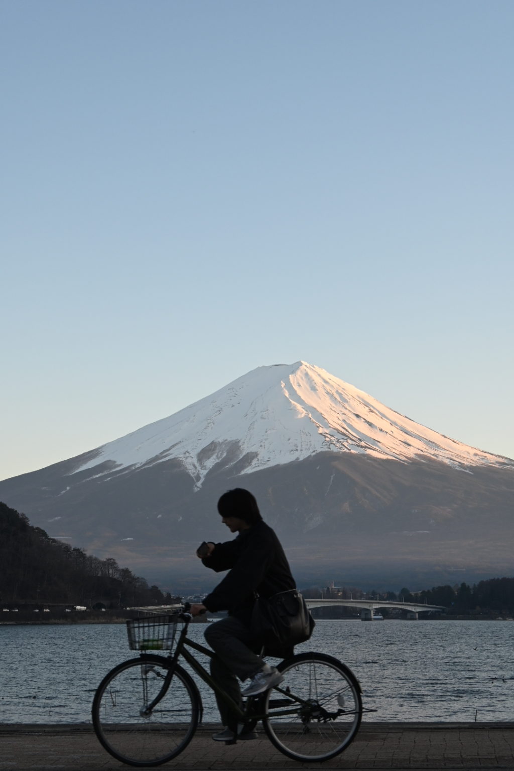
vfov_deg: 28.6
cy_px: 386
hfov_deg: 19.3
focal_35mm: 70
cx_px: 257
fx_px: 1510
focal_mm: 47
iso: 280
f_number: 6
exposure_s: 1/250
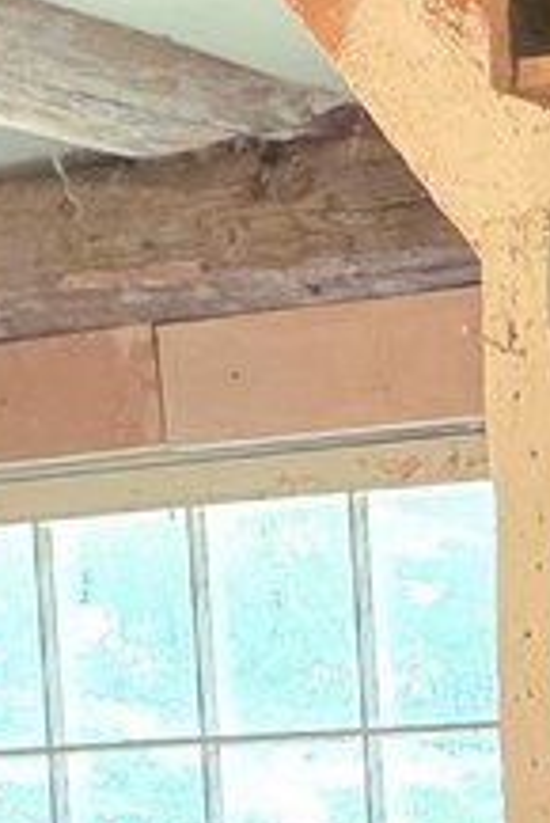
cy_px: 1574
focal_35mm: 176
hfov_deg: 6.5
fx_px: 4027
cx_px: 2071
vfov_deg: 10.8
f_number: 1.7
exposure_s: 1/120
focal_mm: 6.25
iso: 800
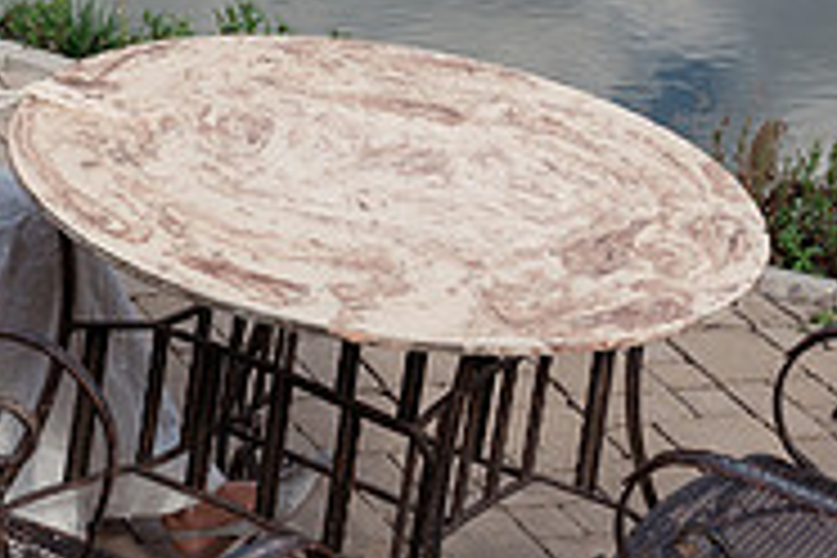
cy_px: -274
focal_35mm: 125
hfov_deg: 16.3
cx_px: 189
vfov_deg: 10.6
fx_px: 2906
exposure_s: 1/500
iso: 160
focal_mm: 40
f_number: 4
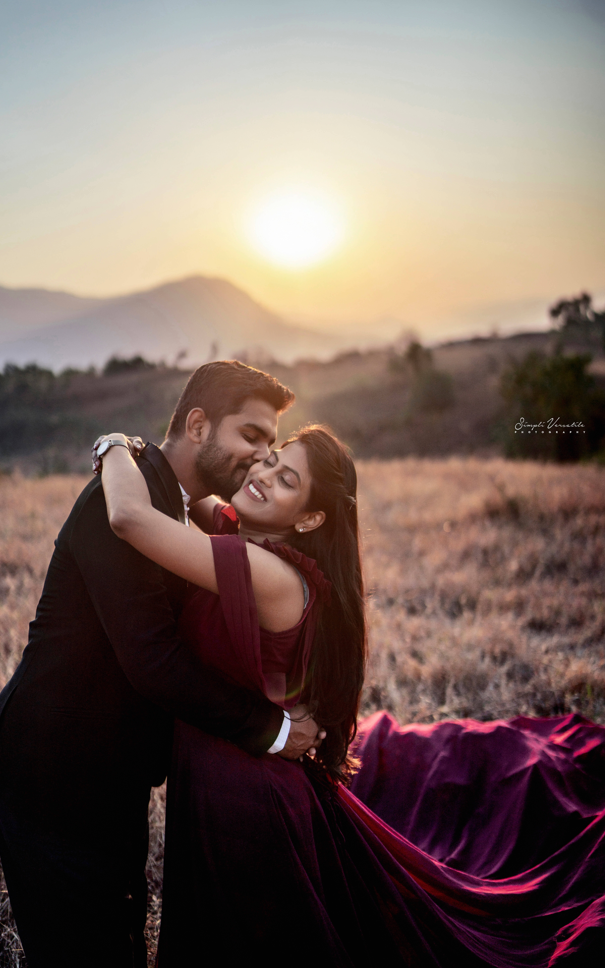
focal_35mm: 36
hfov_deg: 35.3
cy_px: 486
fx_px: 950
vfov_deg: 54.0
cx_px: 284
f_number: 1.4
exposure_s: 1/5000
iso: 100
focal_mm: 35
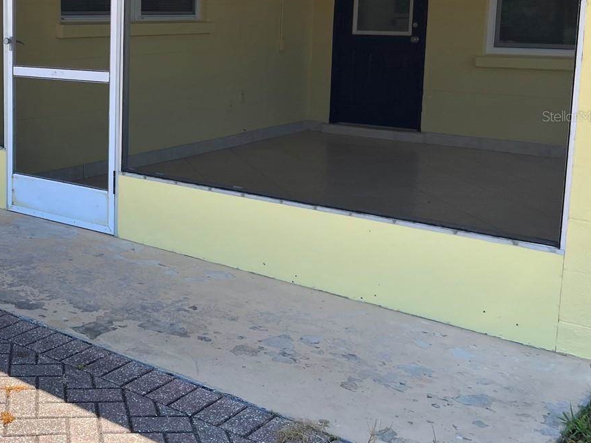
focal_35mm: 48
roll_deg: -0.3
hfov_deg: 37.2
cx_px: 61
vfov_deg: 29.8
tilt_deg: -8.1
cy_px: 116
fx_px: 819
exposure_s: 1/1266
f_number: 1.6
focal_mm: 5.1
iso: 50
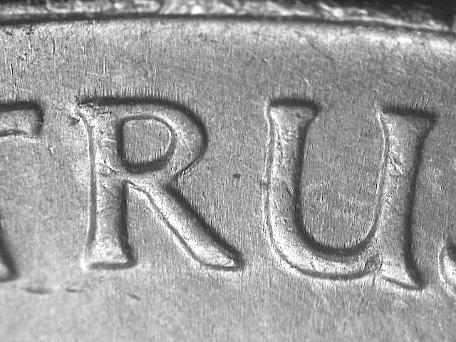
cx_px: 228
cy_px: 171
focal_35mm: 144
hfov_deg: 13.7
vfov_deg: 10.3
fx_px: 1897
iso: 100
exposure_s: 1/6.4
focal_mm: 29.9
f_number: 4.9
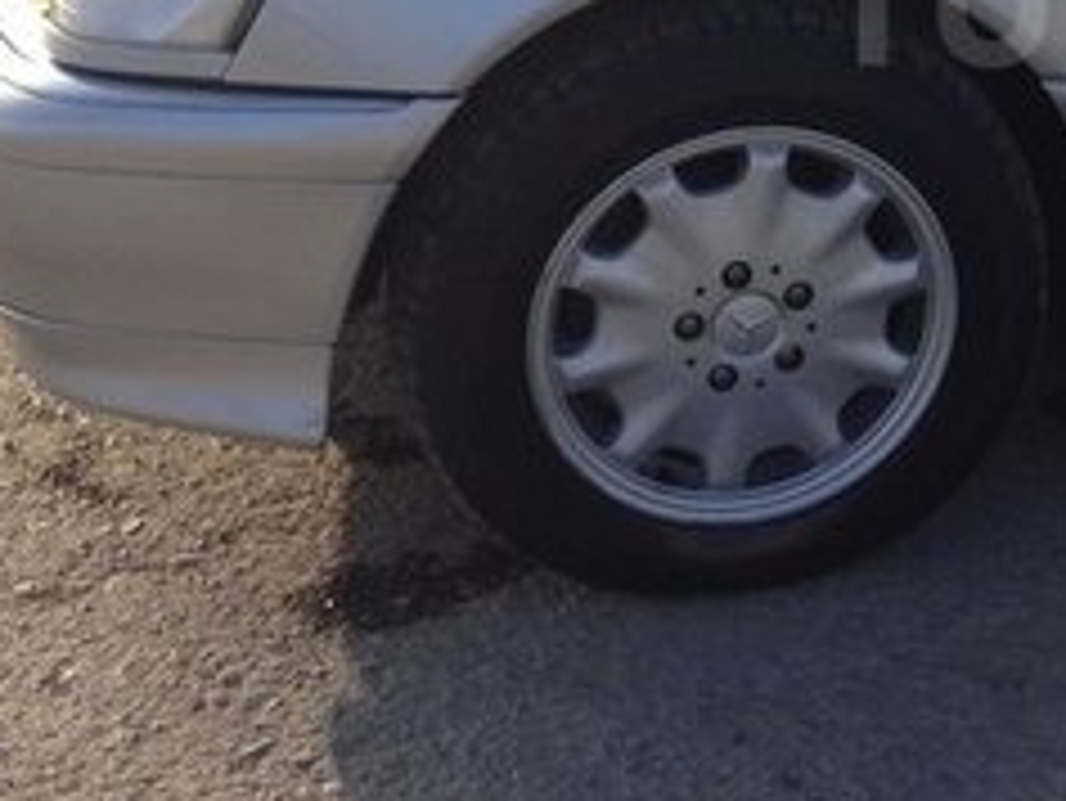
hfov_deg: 20.0
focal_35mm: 92
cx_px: 1282
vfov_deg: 15.8
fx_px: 2835
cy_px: -2
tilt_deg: -18.5
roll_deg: -1.0
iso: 50
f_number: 2.4
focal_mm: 4.12
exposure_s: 1/775
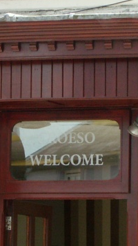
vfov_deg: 13.0
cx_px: 150
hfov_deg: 7.3
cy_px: 146
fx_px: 1081
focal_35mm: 166
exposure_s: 1/100
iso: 64
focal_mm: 13.52
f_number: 5.6
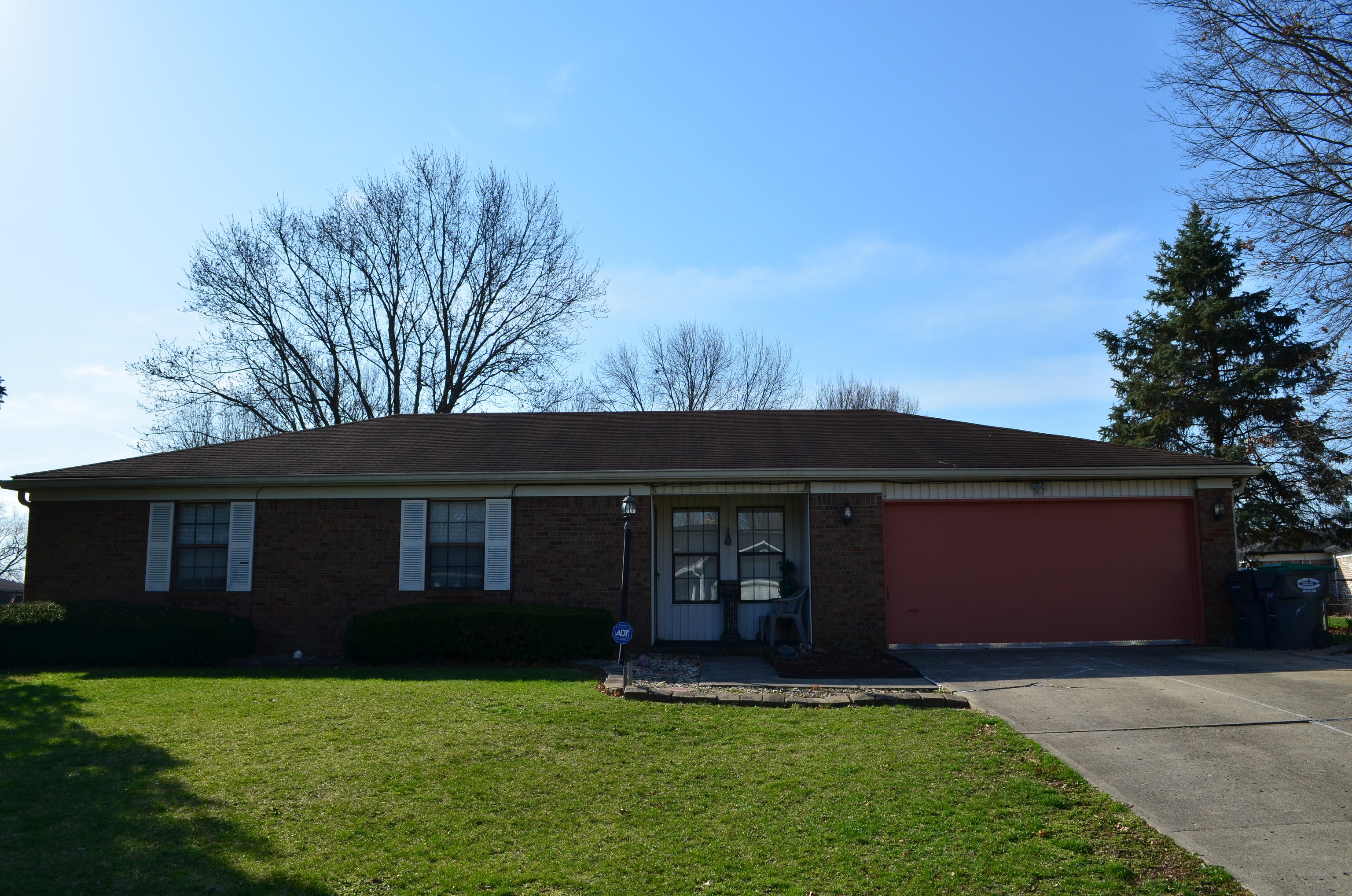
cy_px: 448
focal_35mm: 27
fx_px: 1012
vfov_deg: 47.7
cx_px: 676
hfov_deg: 67.5
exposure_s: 1/400
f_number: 11
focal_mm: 18
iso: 200
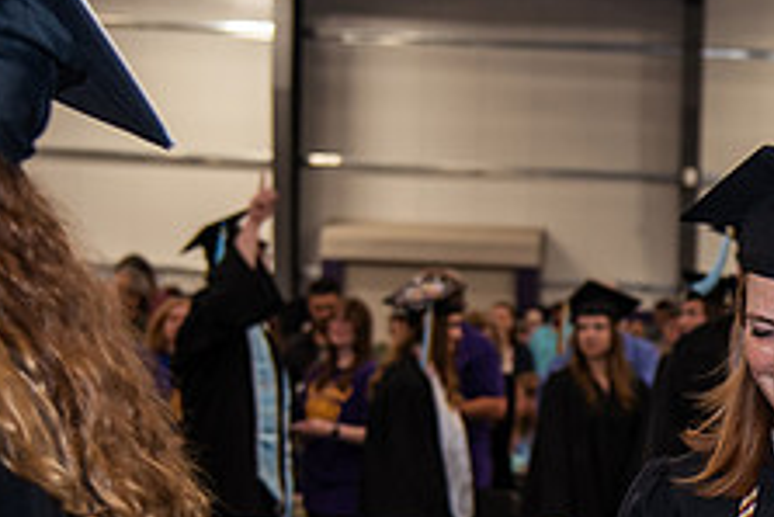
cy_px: 449
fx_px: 2797
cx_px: 843
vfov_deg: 10.5
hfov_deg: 15.4
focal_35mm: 130
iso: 1000
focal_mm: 50
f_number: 4
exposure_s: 1/125
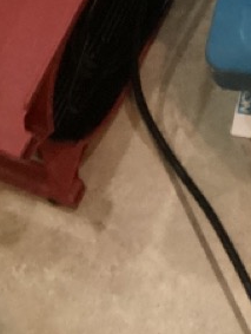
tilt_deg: -61.0
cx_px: 356
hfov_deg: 12.7
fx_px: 1080
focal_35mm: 112
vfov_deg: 16.5
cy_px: -106
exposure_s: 1/60
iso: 320
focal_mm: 3.3
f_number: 2.4
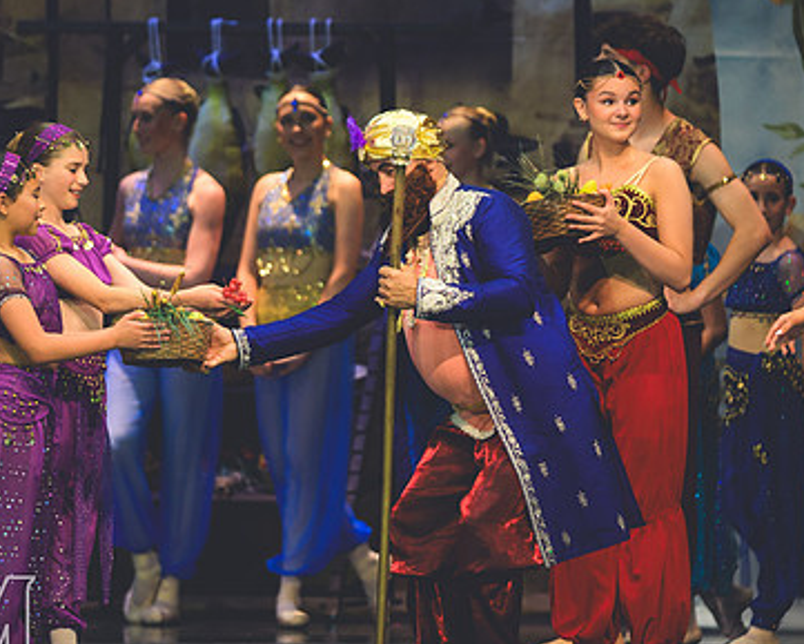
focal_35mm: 452
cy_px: 368
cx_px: 441
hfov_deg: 4.3
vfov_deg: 3.4
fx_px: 10758
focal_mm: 200
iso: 1100
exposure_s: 1/500
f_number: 2.8
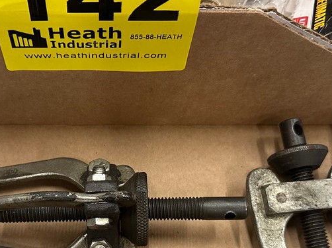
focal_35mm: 49
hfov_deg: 38.7
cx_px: 130
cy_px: 185
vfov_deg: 29.2
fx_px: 470
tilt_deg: -68.6
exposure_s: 1/60
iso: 320
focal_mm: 6.86
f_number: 1.78
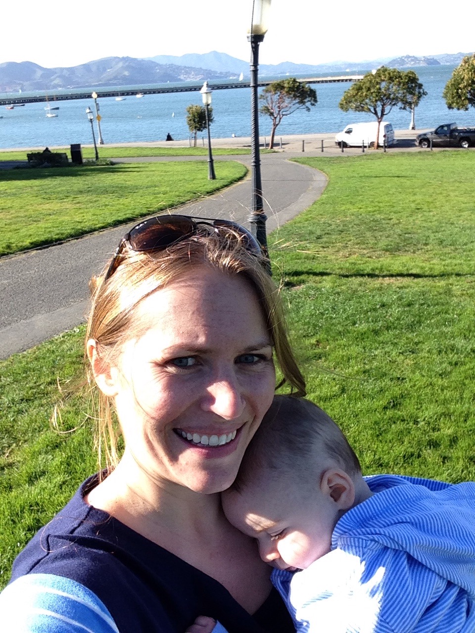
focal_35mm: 35
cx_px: 238
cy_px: 316
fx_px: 640
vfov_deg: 52.6
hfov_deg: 40.7
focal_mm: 2.18
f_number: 2.4
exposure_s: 1/483
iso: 32
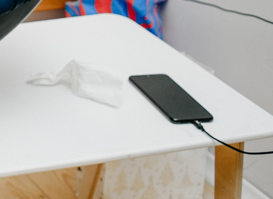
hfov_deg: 11.4
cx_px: -418
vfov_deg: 9.9
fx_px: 1086
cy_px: -162
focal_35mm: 139
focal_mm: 26
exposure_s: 1/160
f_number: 3.2
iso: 125
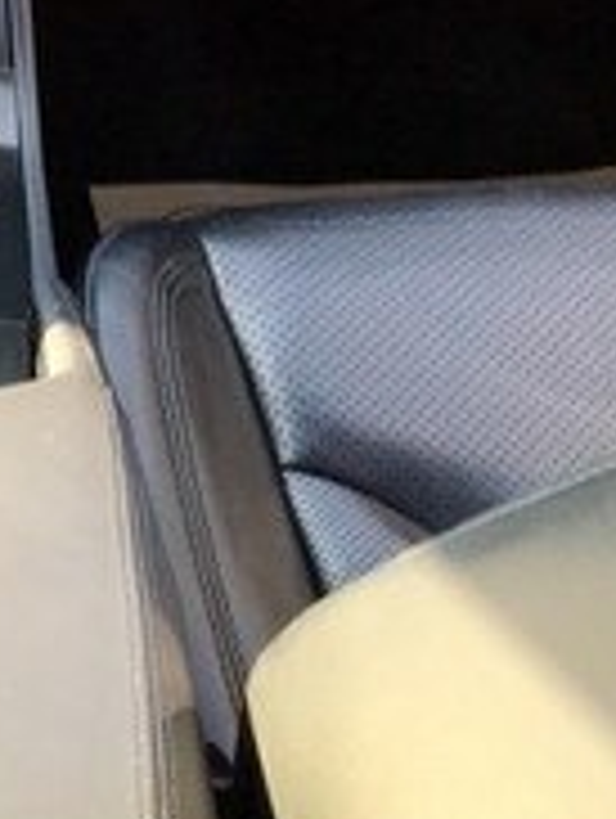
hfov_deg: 13.0
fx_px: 2486
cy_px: -88
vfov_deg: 18.0
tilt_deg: -25.1
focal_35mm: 105
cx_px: -441
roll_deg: -0.4
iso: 32
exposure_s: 1/50
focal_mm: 4.15
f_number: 2.2
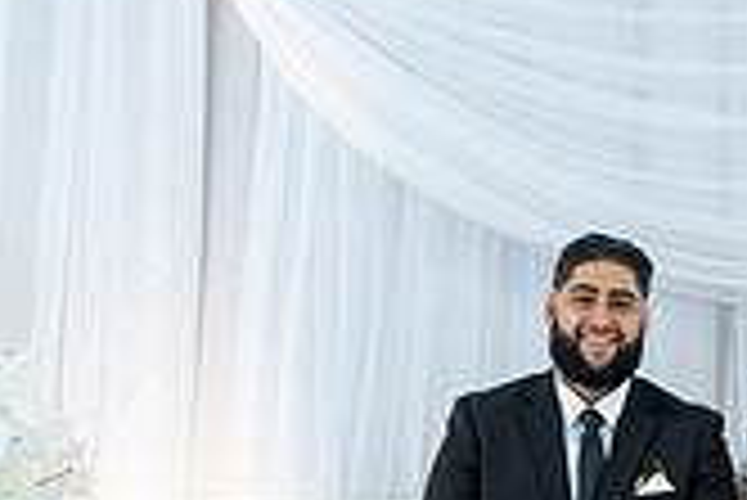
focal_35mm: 98
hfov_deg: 20.0
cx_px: 792
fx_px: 2035
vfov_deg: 13.5
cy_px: 660
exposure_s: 1/160
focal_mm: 28
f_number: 2.8
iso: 800
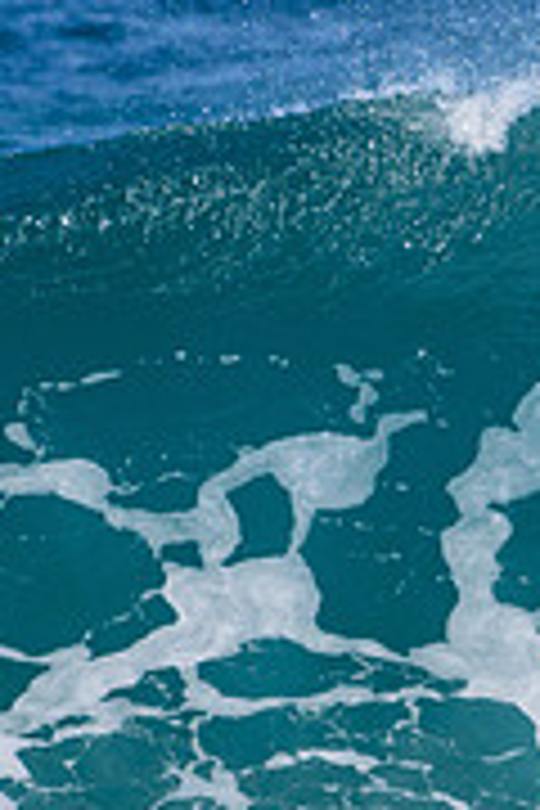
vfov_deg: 0.9
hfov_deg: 0.6
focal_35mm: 2424
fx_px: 54536
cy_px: 686
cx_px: 1112
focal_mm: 500
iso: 250
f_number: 5.6
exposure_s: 1/2000
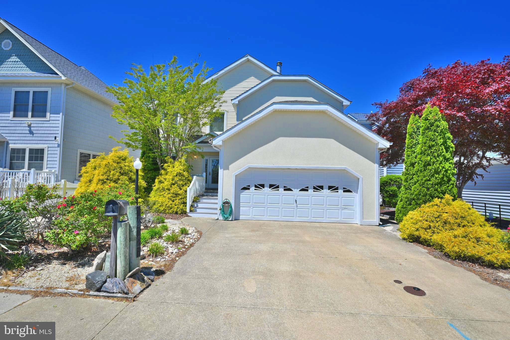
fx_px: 241
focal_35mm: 17
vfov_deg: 70.4
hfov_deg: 93.3
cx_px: 255
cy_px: 170
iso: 100
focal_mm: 17
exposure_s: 1/200
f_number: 9
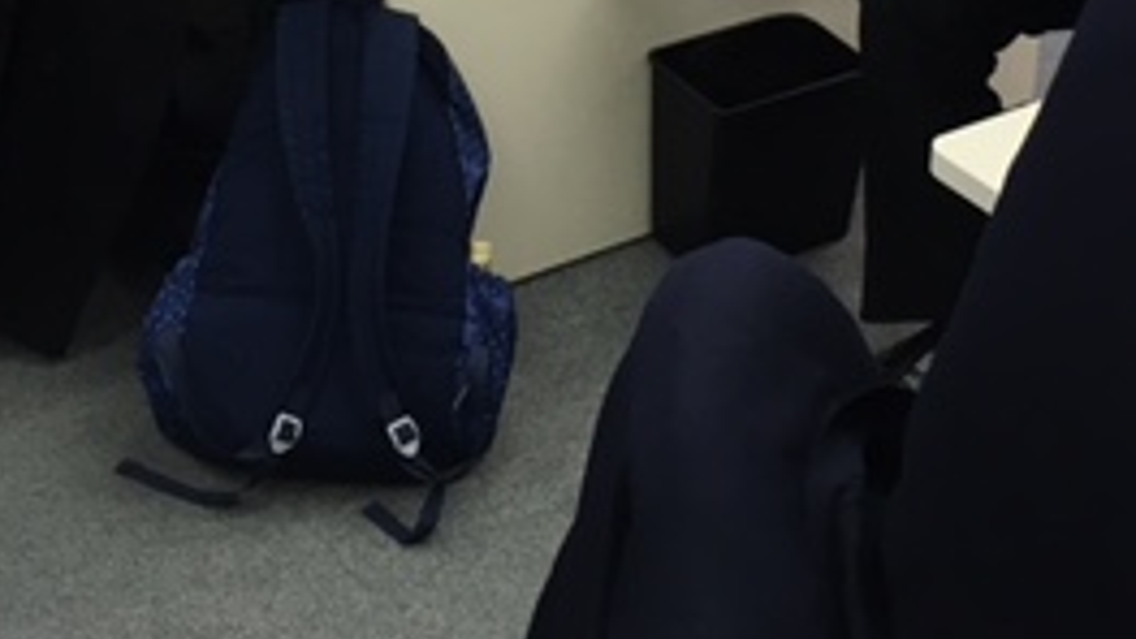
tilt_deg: -17.7
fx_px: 2320
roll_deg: -1.6
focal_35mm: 77
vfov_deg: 14.6
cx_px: 644
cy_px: -315
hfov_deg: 27.5
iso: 40
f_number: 2.2
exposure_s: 1/30
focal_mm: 4.15
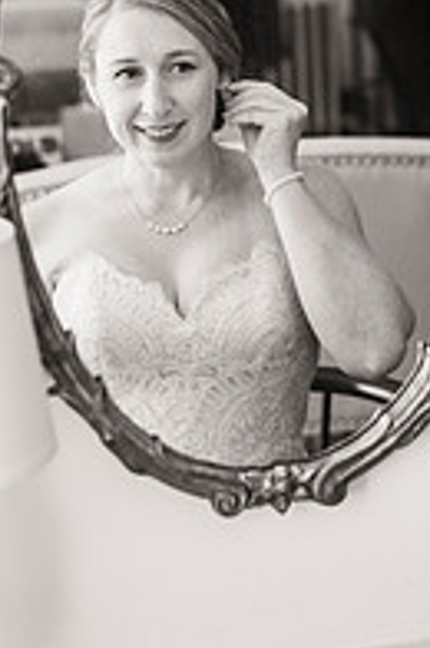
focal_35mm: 115
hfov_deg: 11.9
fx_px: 2068
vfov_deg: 17.4
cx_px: 245
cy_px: 17
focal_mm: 50
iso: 640
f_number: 2.2
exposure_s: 1/400
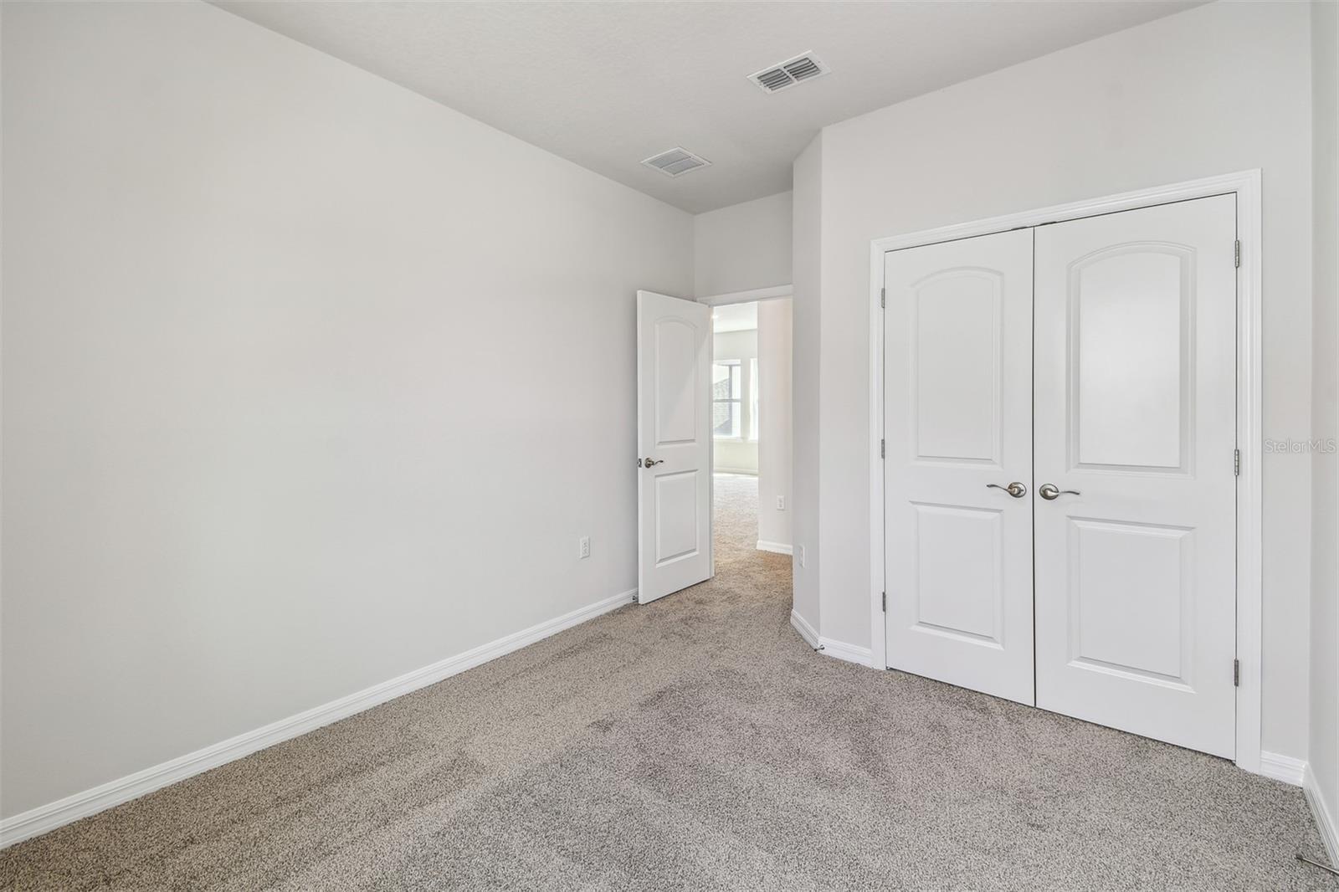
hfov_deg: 100.4
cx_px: 670
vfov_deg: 77.3
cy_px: 446
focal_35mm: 15
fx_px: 558
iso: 100
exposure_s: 1/20
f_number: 7.1
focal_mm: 10
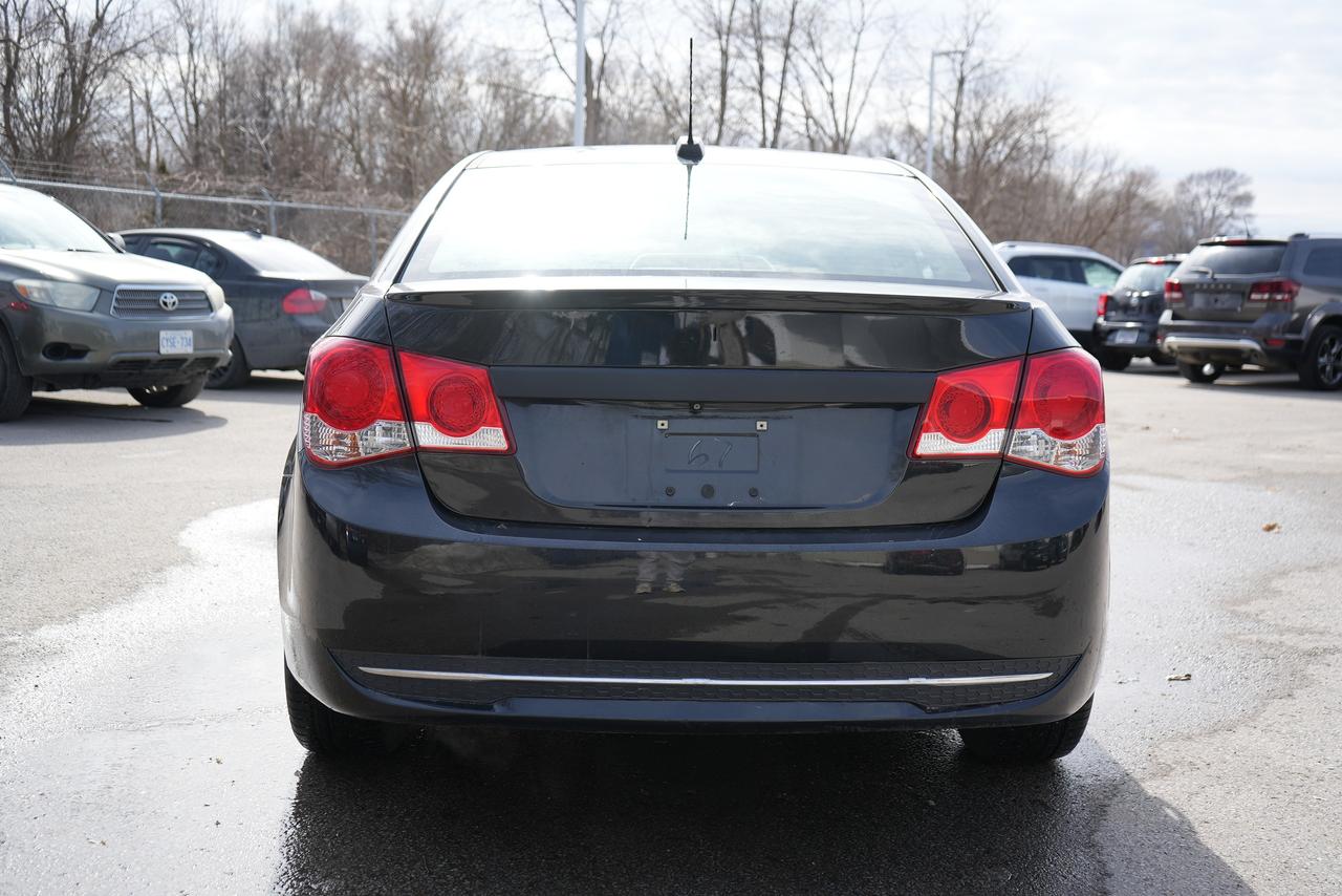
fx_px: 1454
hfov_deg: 49.5
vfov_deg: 34.2
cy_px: 448
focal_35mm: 39
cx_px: 671
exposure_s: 1/320
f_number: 5
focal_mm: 39
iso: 100
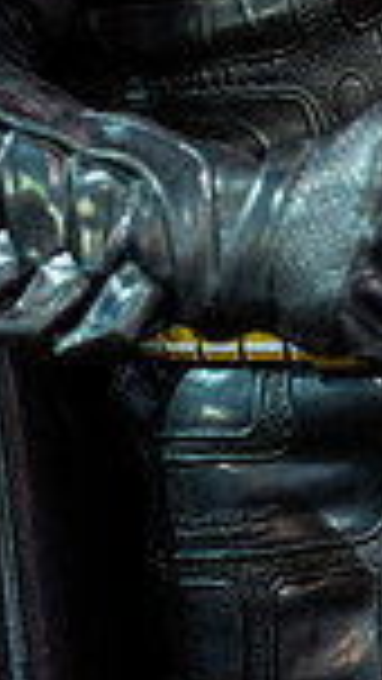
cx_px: 351
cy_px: -315
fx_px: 2808
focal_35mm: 156
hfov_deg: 7.8
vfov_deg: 13.1
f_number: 2.5
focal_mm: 50
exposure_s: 1/320
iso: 2000
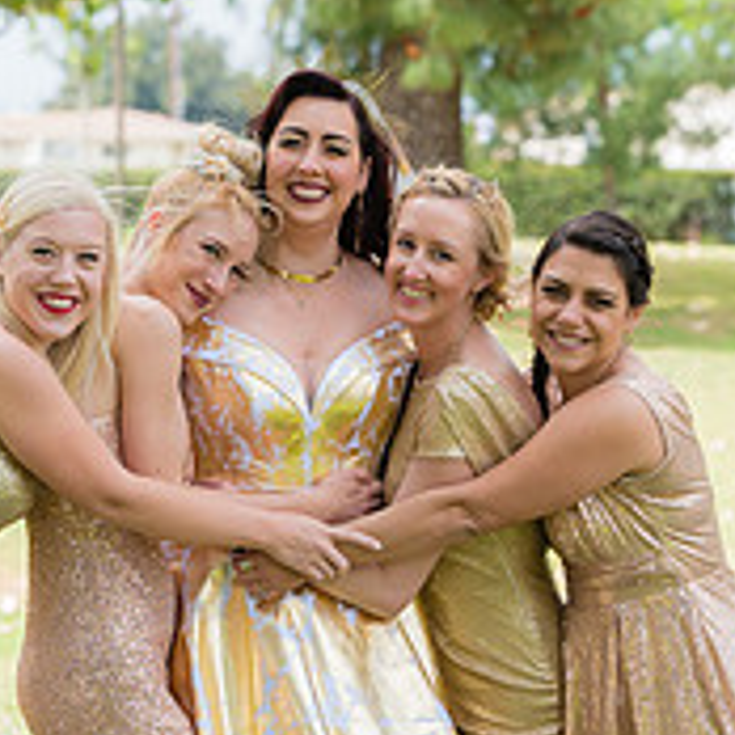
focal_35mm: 232
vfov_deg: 7.5
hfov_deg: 7.5
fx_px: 5573
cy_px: 541
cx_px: 237
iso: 500
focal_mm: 82
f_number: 4
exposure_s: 1/2000
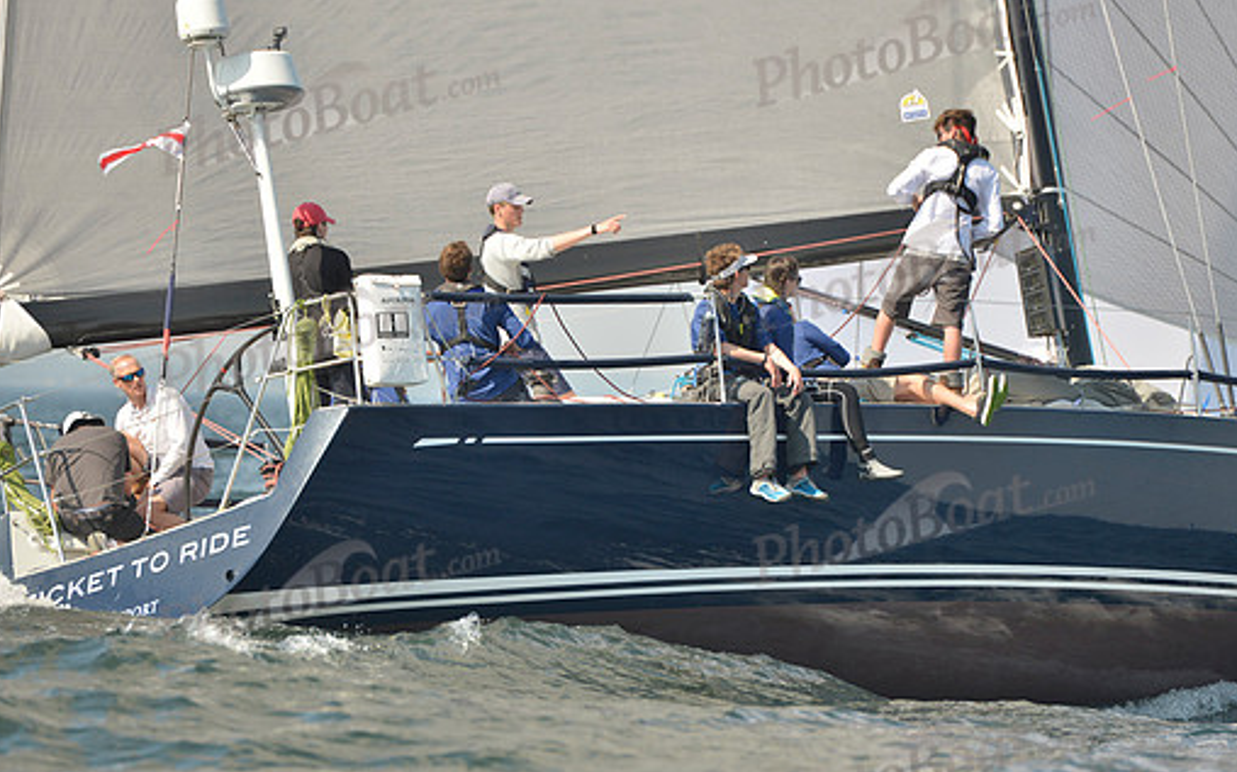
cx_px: 628
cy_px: 430
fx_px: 7851
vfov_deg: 5.6
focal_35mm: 233
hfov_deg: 9.0
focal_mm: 200
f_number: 4.5
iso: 200
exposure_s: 1/1600
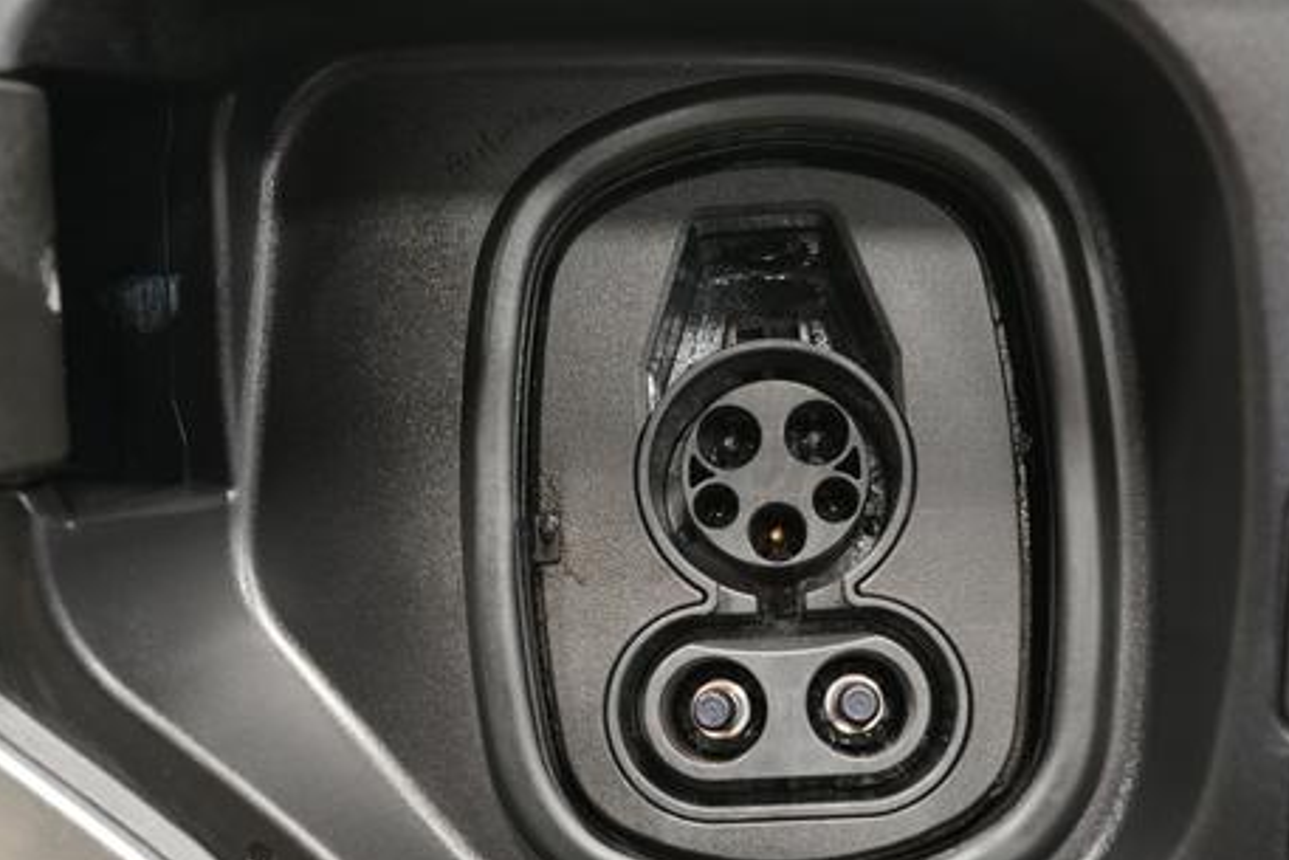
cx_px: 829
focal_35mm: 35
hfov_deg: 53.6
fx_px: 1254
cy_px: 506
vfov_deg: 37.8
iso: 640
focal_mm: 25
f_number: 2.8
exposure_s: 1/30
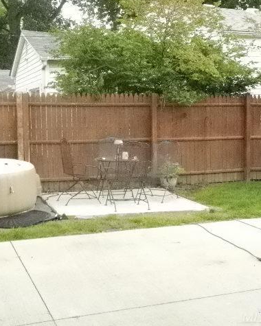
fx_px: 483
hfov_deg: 30.2
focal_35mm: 50
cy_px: 162
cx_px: 146
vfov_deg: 37.3
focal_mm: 6.9
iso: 3200
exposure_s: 1/1600
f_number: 8
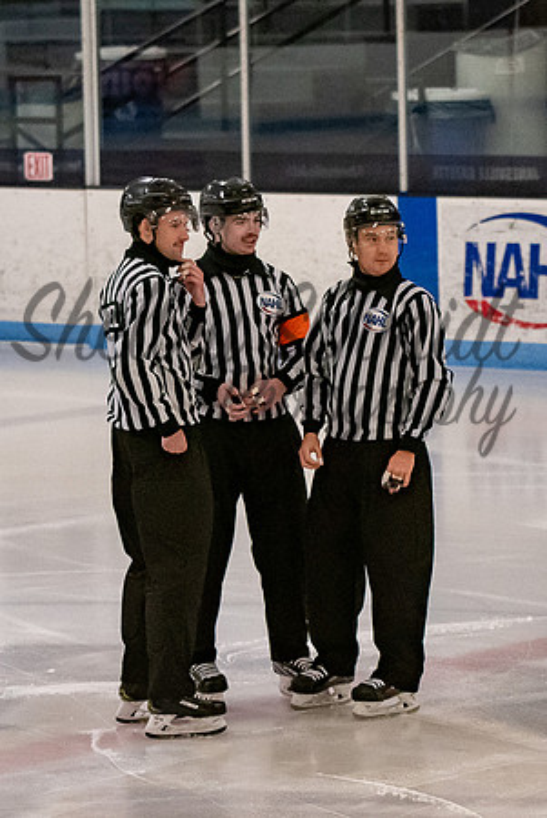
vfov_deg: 8.8
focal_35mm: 233
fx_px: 5302
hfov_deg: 5.9
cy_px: 329
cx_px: 279
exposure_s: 1/800
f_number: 3.2
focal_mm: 82
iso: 2000
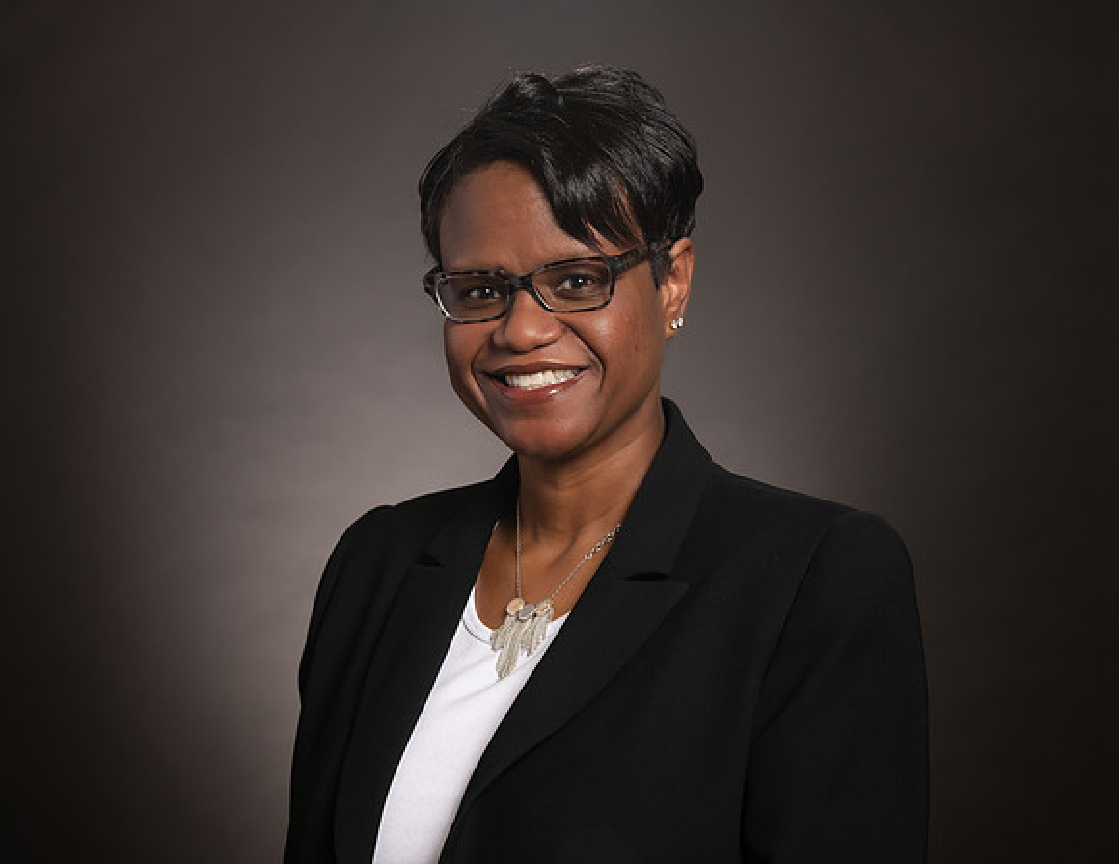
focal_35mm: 110
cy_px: 475
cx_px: 554
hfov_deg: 17.8
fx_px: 3581
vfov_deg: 13.8
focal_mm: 85
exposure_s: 1/200
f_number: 6.3
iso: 320
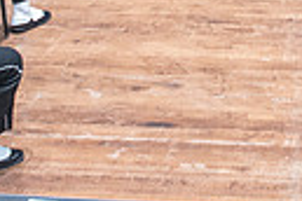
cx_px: 272
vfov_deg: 11.3
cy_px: -216
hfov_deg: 18.6
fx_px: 906
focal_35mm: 108
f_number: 2.8
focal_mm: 24
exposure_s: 1/160
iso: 4000
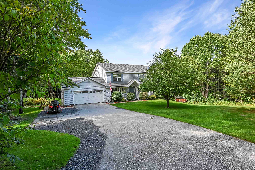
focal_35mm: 18
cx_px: 128
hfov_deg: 88.4
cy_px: 85
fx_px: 131
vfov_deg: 65.9
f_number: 14
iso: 125
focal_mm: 18.5
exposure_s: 1/20
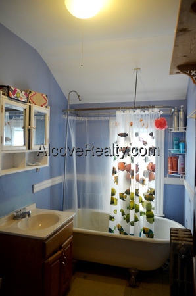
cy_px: 148
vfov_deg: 67.5
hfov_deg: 47.7
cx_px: 98
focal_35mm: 27
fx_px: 222
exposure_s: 1/60
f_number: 4
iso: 500
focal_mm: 18
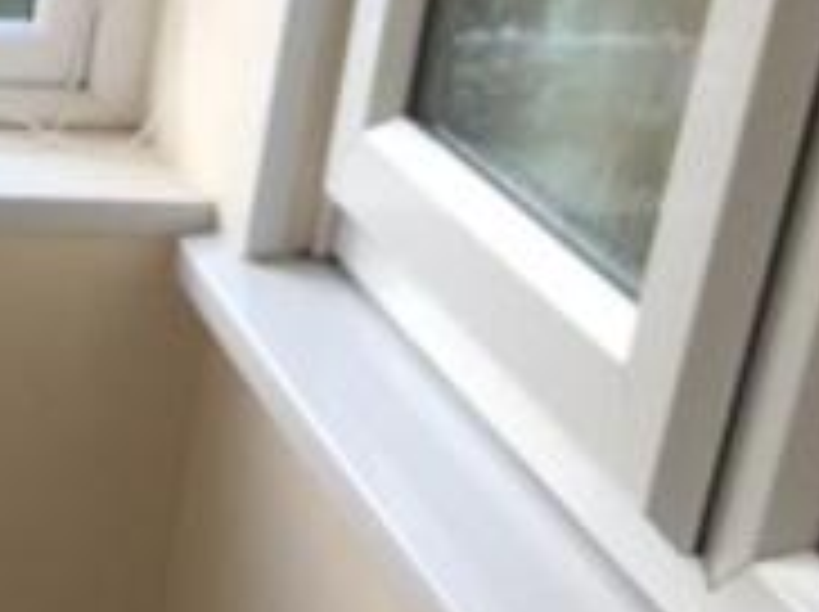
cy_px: 538
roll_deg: -3.2
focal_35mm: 93
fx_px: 2197
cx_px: -358
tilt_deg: -24.2
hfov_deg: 18.9
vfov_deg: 15.7
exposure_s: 1/50
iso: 25
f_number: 2.2
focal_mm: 4.15
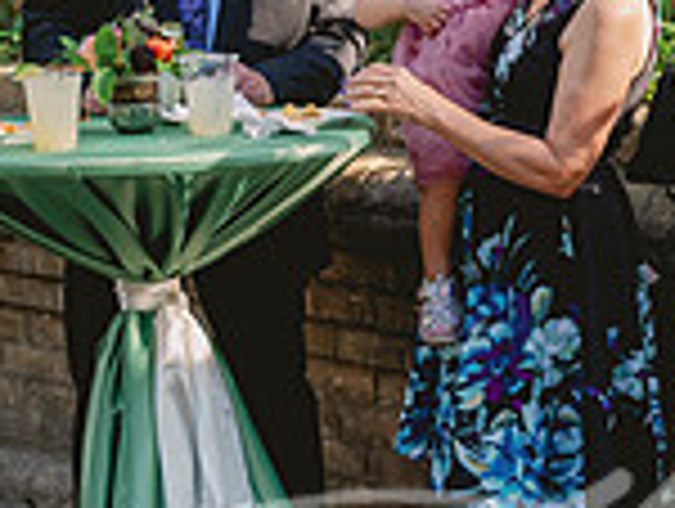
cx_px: 544
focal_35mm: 130
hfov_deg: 15.0
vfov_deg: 11.4
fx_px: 2539
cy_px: 162
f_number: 2.8
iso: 800
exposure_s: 1/1250
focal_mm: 35
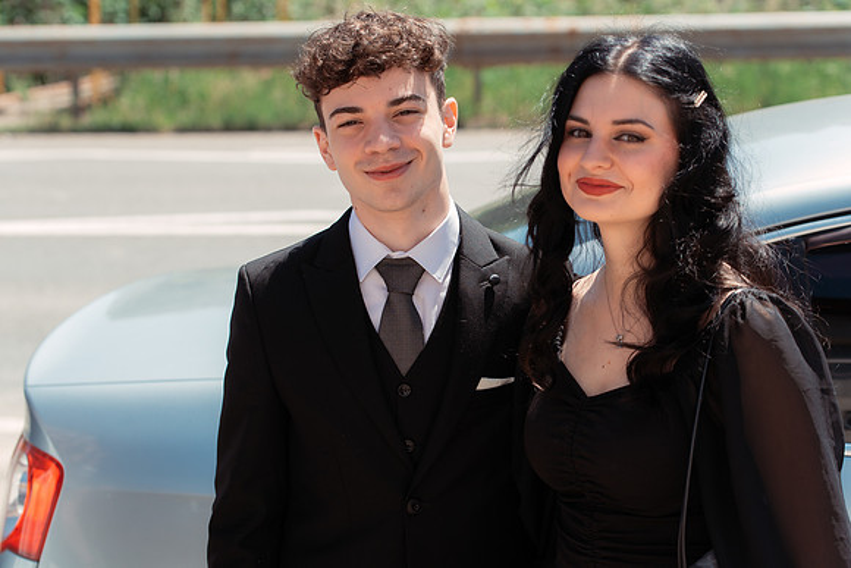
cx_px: 426
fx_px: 2128
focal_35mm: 90
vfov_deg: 15.2
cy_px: 284
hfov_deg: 22.6
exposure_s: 1/500
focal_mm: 90
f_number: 5
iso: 200
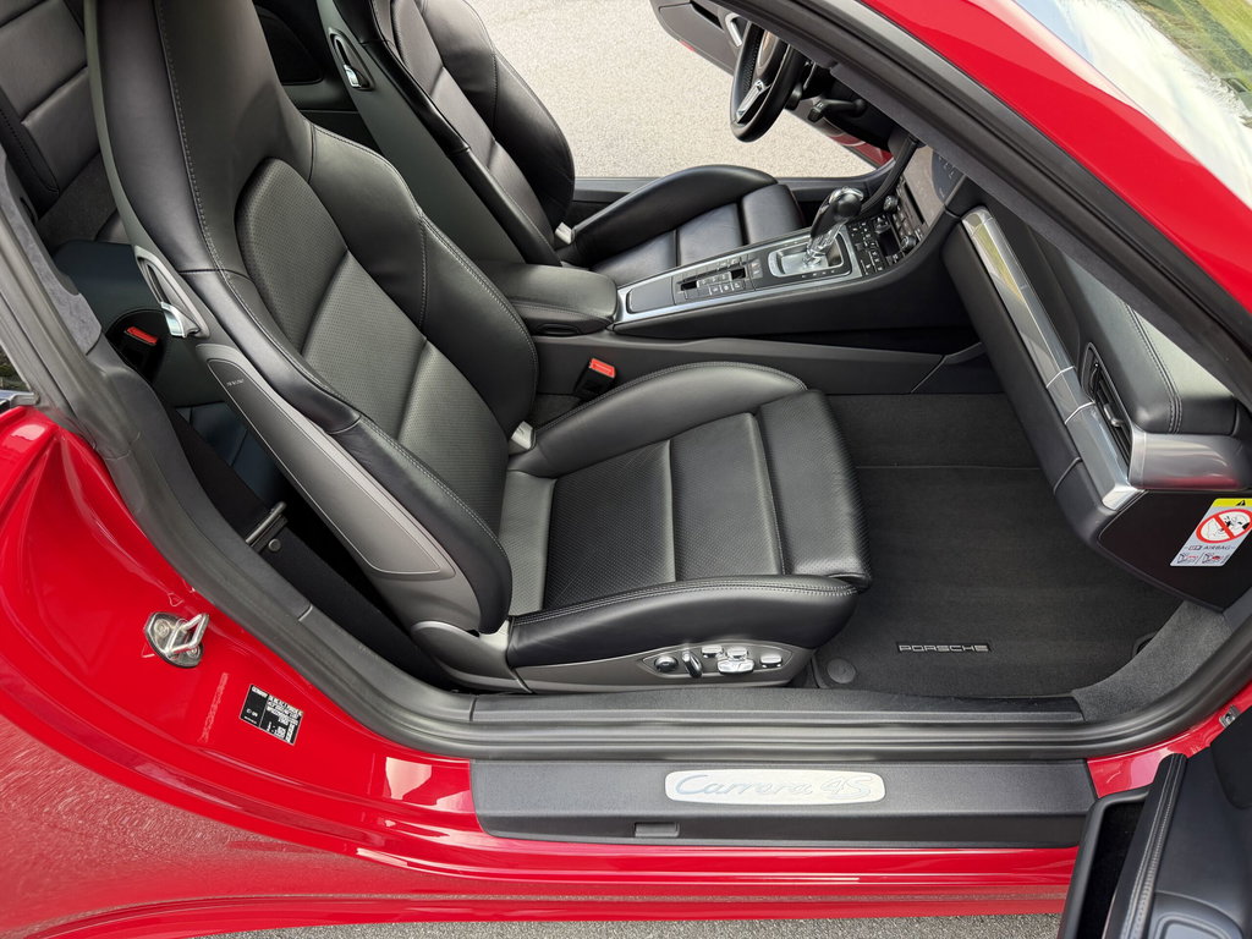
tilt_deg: -44.4
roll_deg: +0.0
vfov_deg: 56.8
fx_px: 868
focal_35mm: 24
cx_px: 626
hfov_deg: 71.6
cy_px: 470
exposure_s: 1/218
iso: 160
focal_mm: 6.76
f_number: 1.78
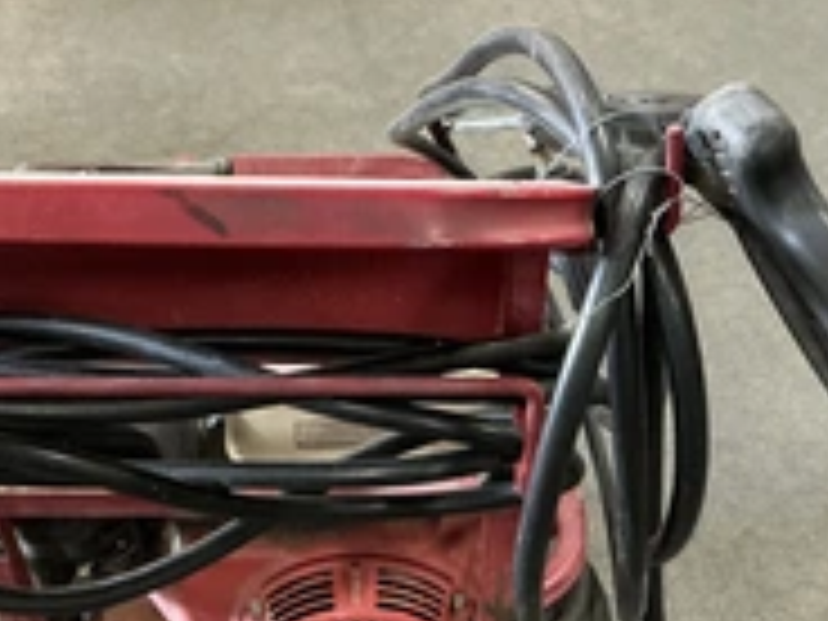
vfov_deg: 23.6
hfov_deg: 31.7
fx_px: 1459
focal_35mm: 61
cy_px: 513
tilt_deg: -48.6
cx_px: 423
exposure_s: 1/40
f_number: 1.8
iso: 250
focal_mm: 3
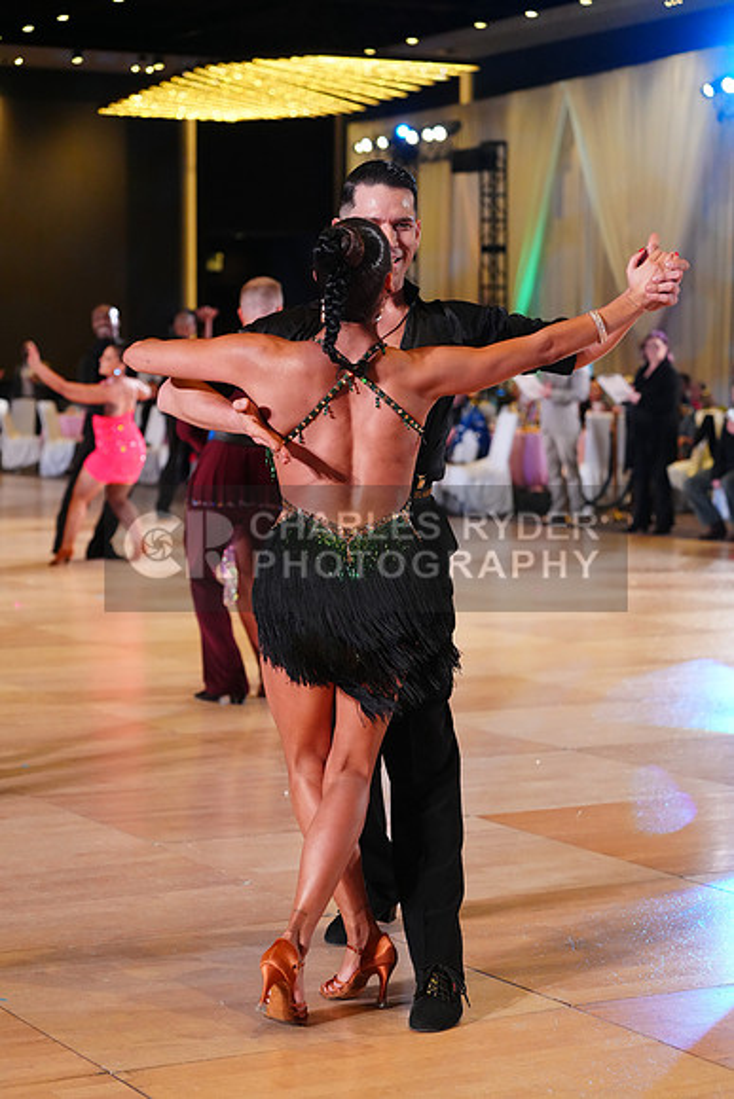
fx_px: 2384
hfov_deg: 17.5
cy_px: 550
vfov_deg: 26.0
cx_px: 367
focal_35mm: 78
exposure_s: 1/400
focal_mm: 78
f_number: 4
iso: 3200
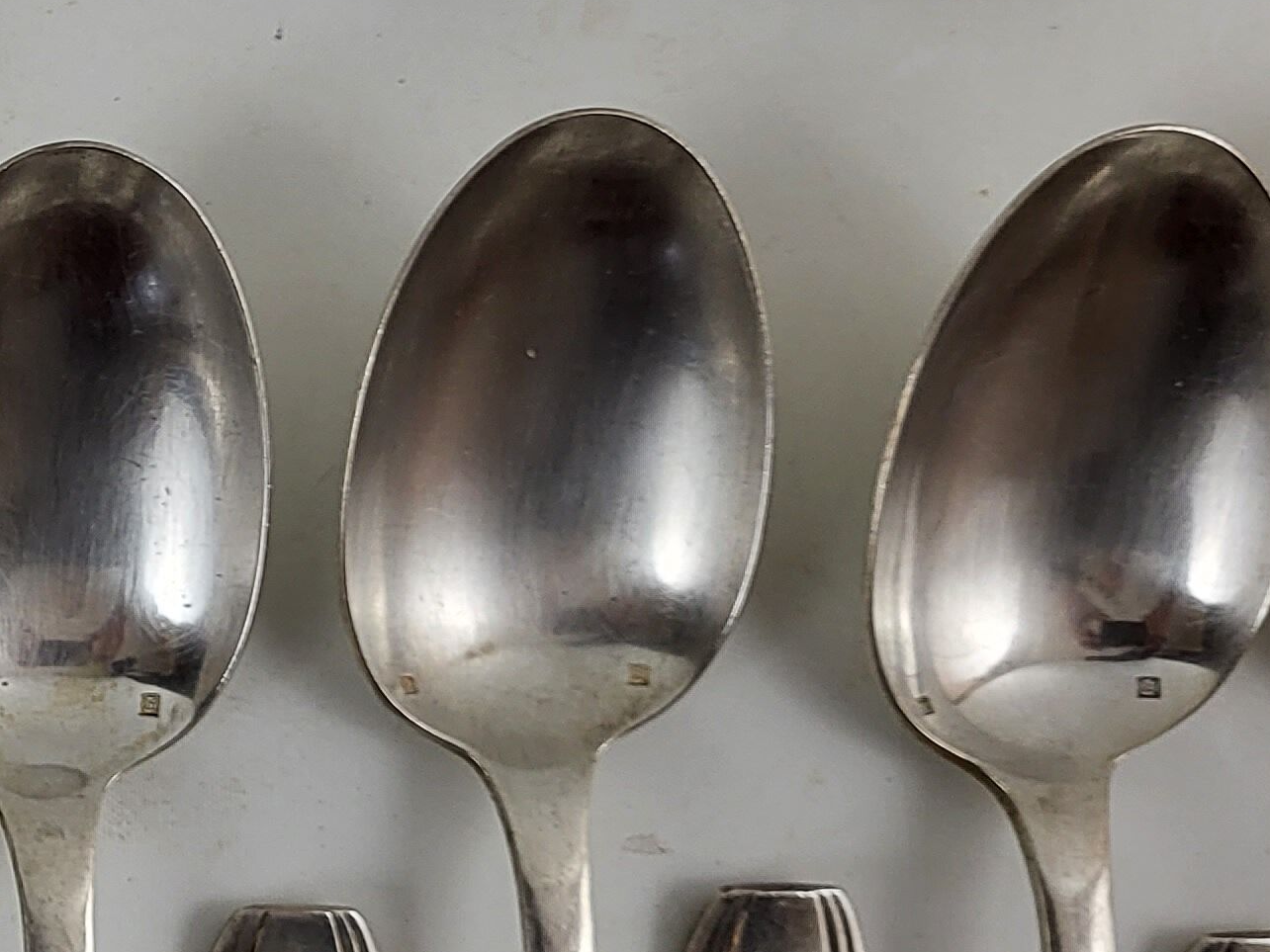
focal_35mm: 81
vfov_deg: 18.2
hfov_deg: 21.3
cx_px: -476
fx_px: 2972
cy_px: 457
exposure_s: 1/100
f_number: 1.8
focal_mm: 5.4
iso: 200
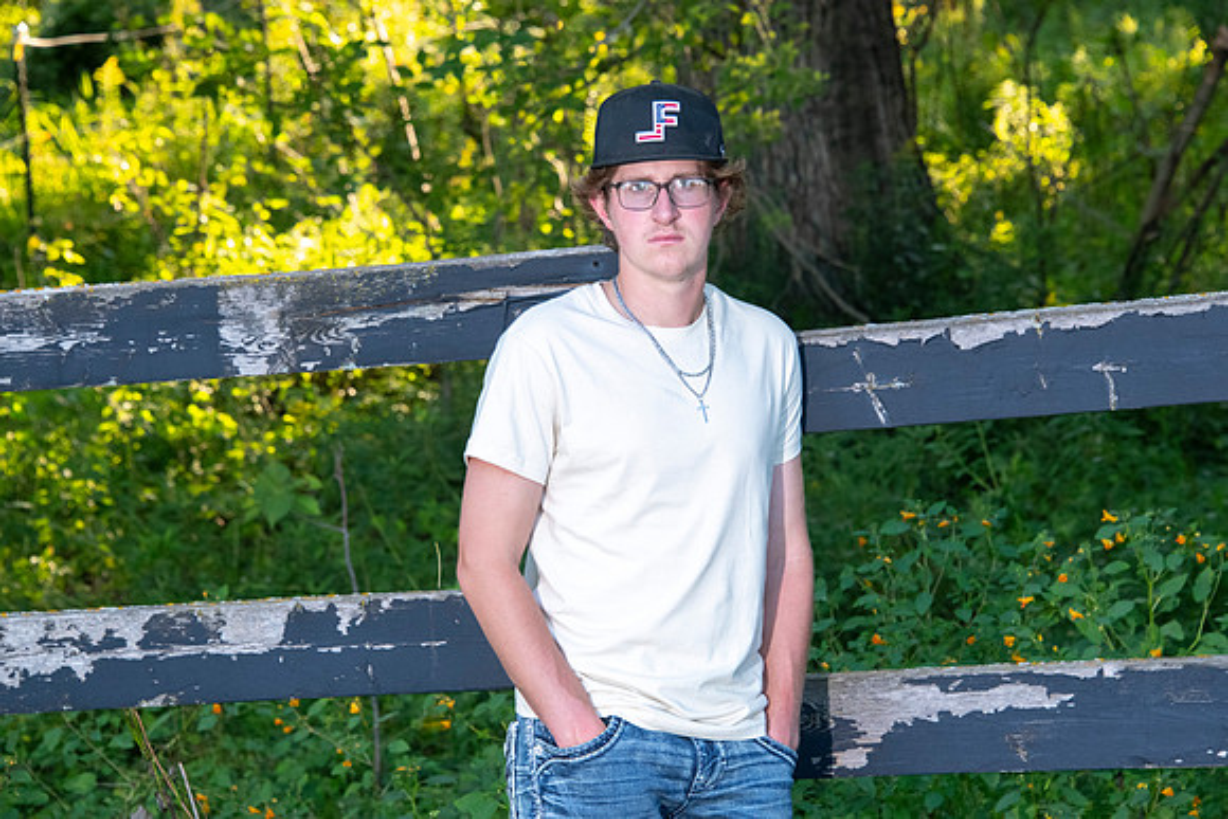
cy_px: 410
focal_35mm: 150
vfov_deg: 9.2
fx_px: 5118
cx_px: 614
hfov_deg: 13.7
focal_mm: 150
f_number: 9
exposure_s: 1/160
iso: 2500
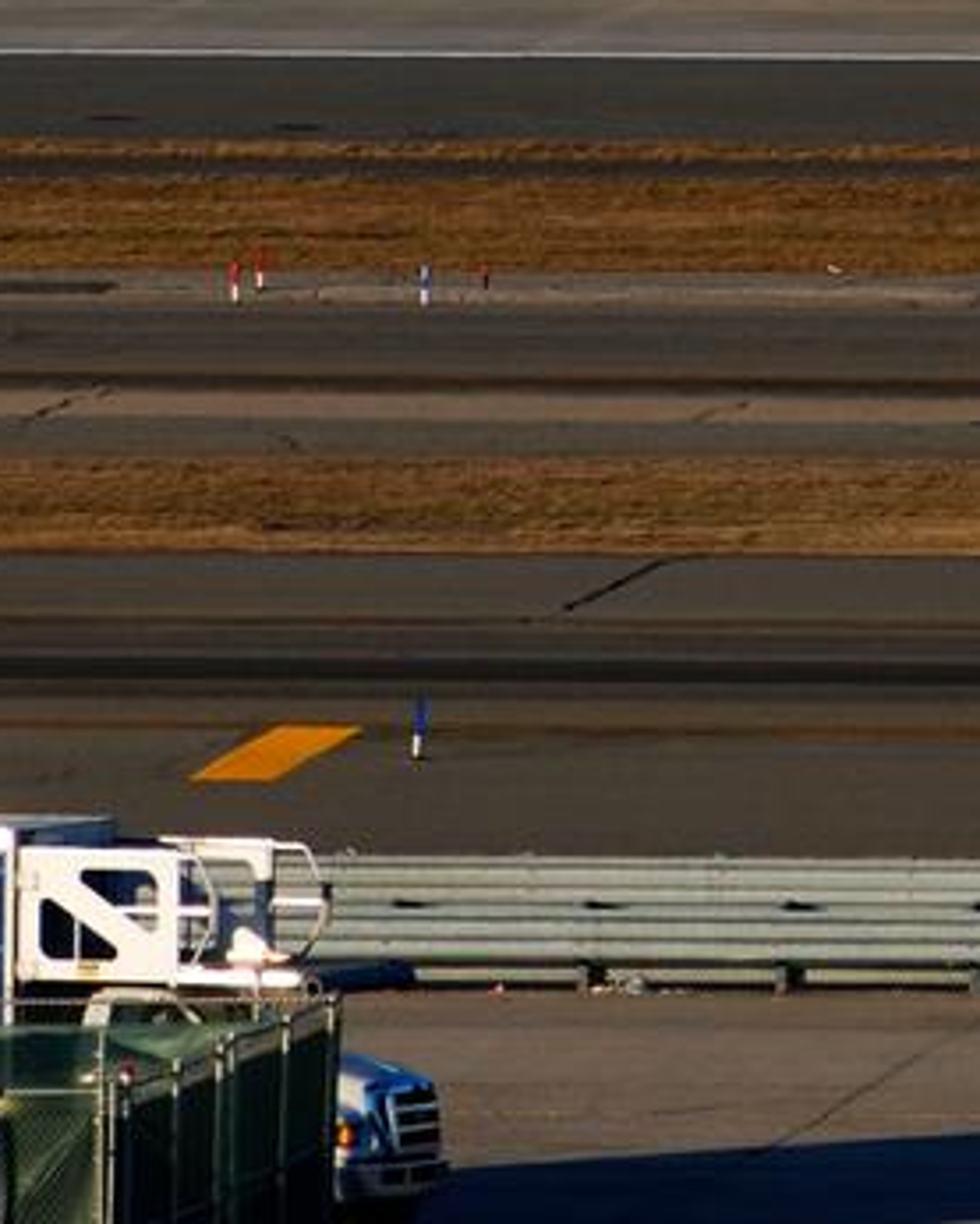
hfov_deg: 1.6
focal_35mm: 948
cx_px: 1330
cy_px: -453
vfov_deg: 2.0
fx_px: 34356
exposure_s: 1/640
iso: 125
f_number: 5
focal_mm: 155
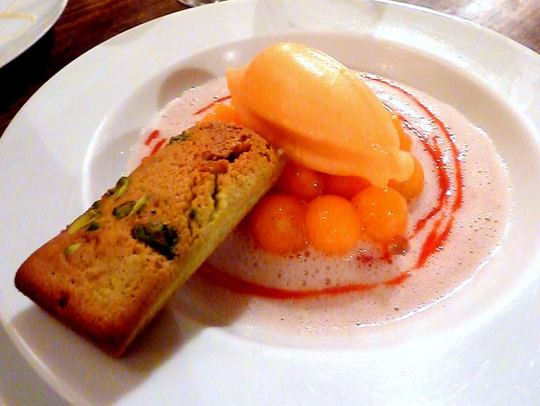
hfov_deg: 69.3
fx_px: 390
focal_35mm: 25
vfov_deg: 55.0
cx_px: 270
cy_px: 203
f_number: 3.3
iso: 800
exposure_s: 1/10
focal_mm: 4.1
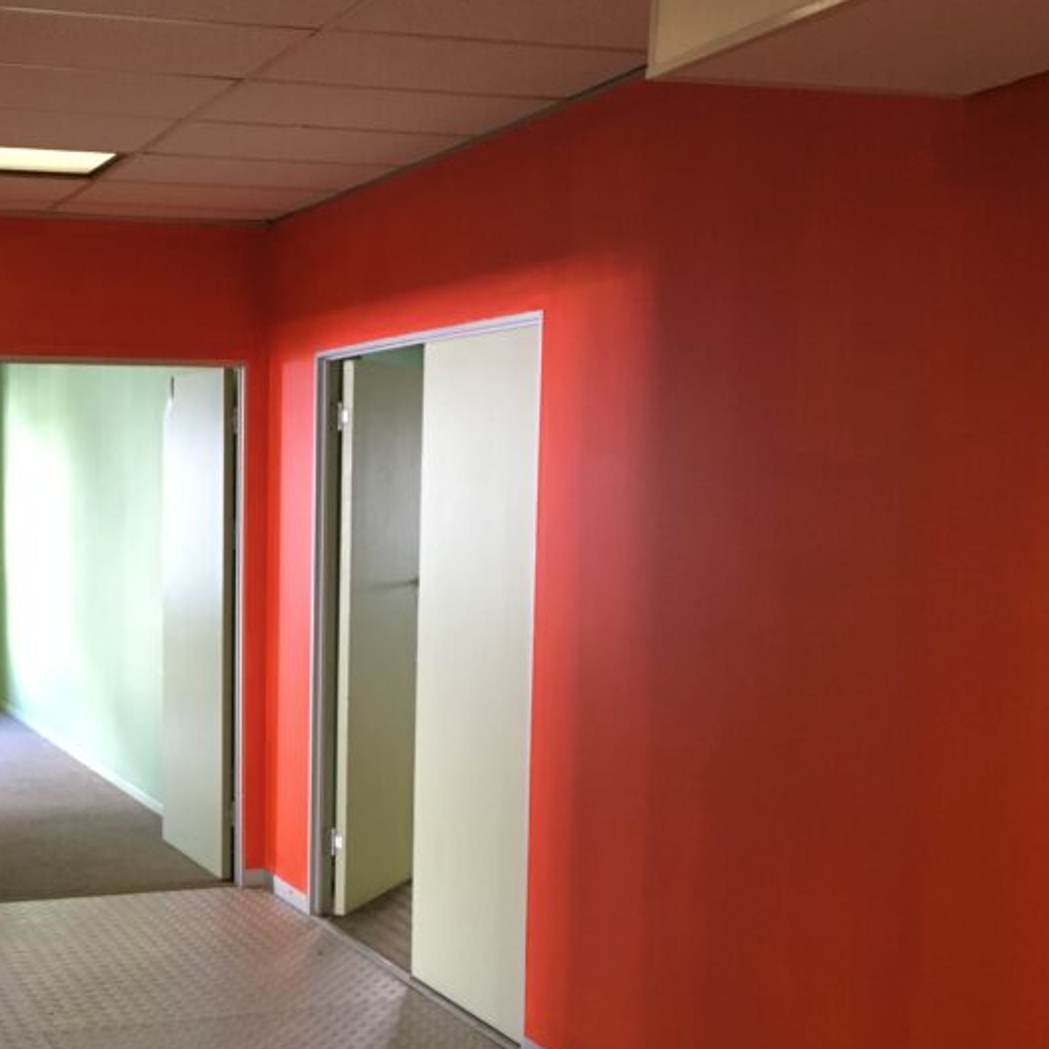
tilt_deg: -5.1
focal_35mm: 50
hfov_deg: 32.8
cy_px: 693
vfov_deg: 33.7
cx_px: 166
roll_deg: +0.8
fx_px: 1714
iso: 200
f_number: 2.2
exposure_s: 1/20
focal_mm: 4.15
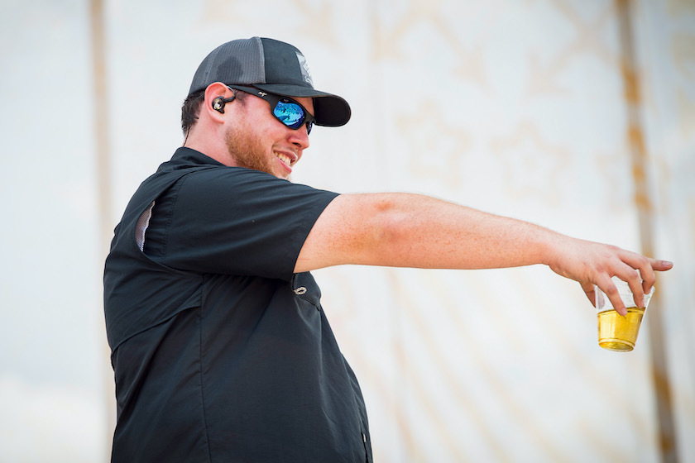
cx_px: 348
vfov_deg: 7.4
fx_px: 3571
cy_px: 232
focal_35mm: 185
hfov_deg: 11.1
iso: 125
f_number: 4.5
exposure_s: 1/250
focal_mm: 185
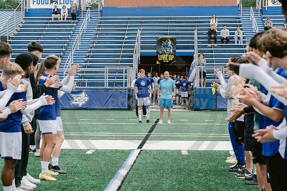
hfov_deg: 28.5
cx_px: 143
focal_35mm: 71
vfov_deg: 19.2
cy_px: 95
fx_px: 566
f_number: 5.6
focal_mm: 70
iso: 400
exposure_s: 1/500
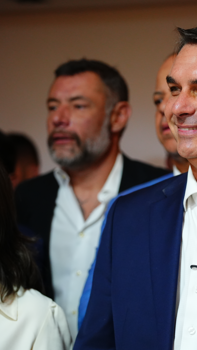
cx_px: 187
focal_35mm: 128
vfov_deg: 16.8
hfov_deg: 9.4
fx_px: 1189
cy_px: 175
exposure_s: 1/160
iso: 3200
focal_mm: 81
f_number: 2.8
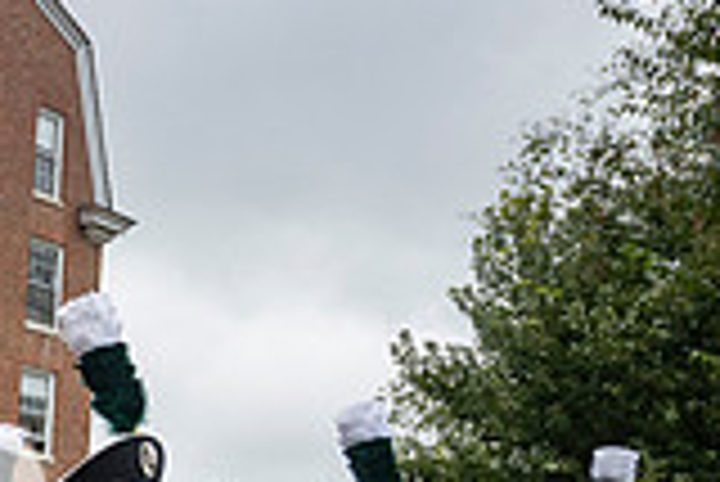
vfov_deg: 15.0
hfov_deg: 20.6
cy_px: 637
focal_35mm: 87
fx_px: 1742
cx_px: -292
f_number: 4
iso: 640
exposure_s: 1/1600
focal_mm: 24
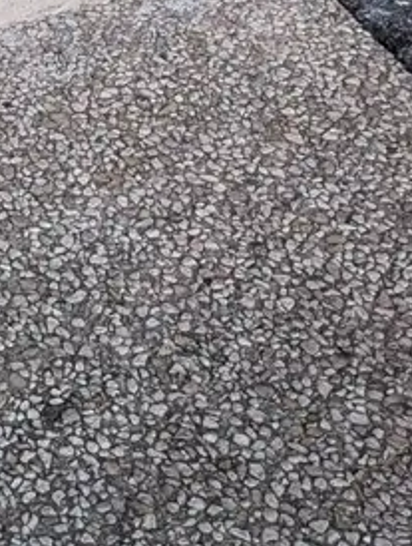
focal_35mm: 112
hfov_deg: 11.4
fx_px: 1769
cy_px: -307
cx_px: -510
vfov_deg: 15.9
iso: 499
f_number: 1.68
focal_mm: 6.9
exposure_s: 1/44.6
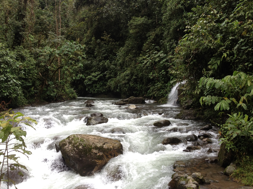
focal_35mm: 35
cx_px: 126
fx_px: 256
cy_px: 94
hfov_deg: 52.6
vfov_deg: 40.7
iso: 64
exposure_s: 1/204
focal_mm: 4.28
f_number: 2.4
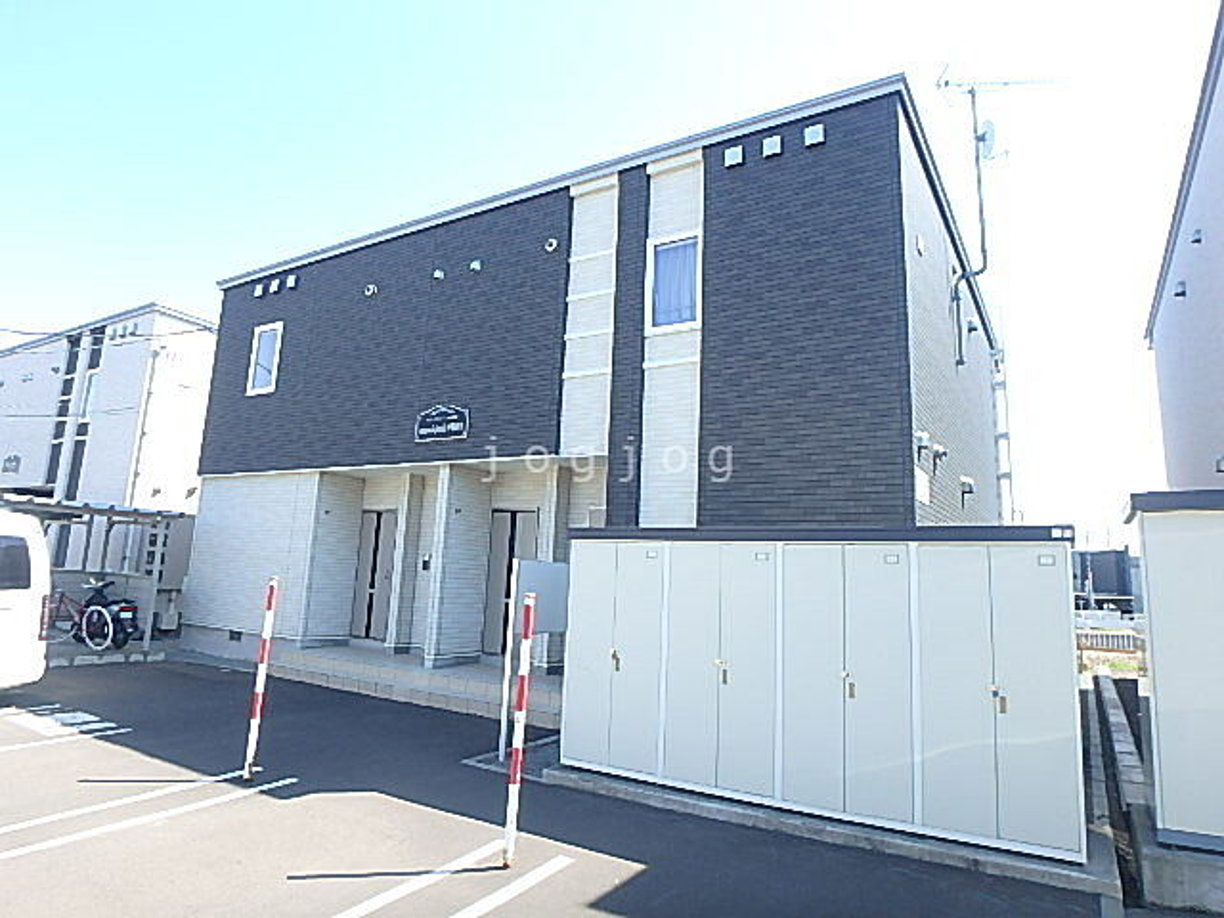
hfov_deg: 79.0
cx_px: 612
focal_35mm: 21
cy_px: 459
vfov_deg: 63.4
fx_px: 743
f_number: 3.5
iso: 125
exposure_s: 1/250
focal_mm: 3.7
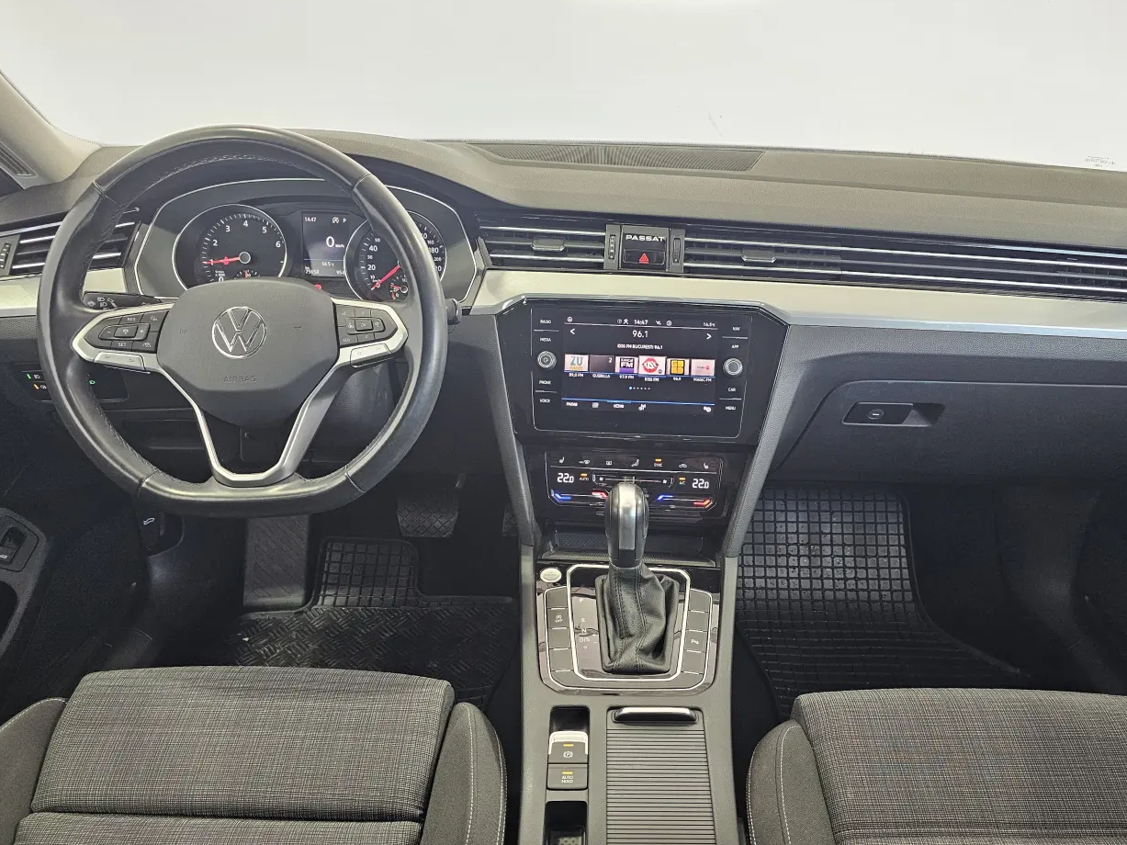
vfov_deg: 51.2
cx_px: 615
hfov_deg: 65.2
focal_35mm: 27
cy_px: 483
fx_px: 879
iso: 320
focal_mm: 6.3
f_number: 1.7
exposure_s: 1/100
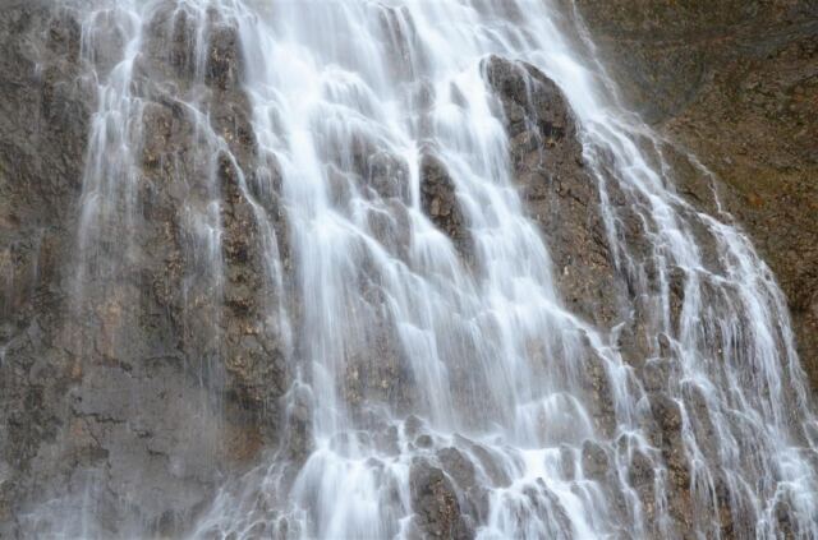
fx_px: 1869
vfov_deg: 16.5
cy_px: 270
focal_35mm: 82
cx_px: 409
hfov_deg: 24.7
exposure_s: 1/10
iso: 200
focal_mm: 55
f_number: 20
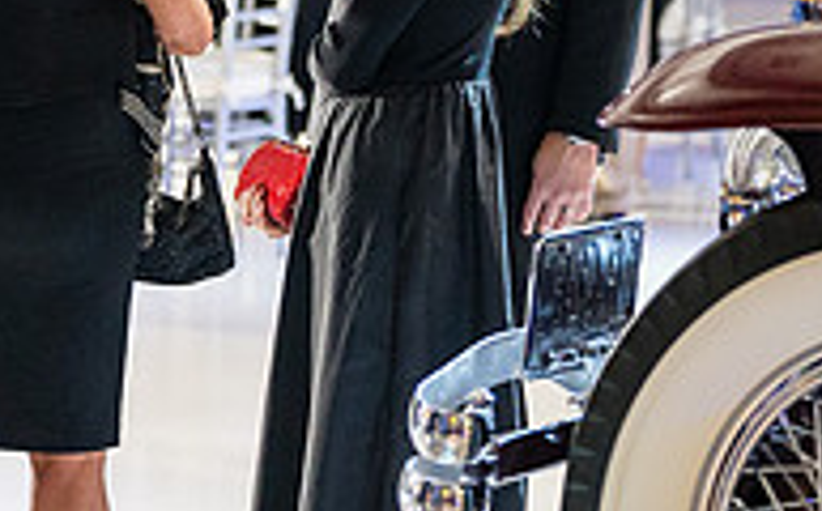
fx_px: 5771
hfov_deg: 8.1
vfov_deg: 5.0
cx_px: 230
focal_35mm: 258
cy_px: -292
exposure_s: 1/250
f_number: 2.8
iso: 3200
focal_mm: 84
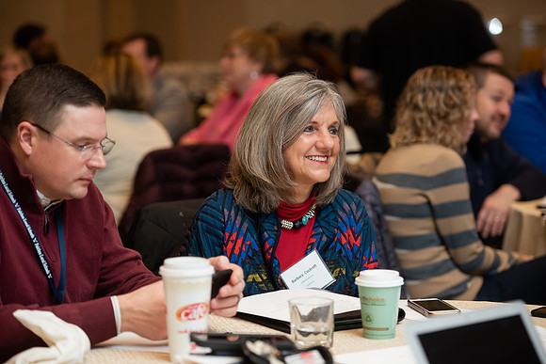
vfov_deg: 11.8
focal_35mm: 116
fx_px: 1760
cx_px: 273
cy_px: 182
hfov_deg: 17.6
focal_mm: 116
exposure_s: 1/160
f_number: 3.5
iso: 1000
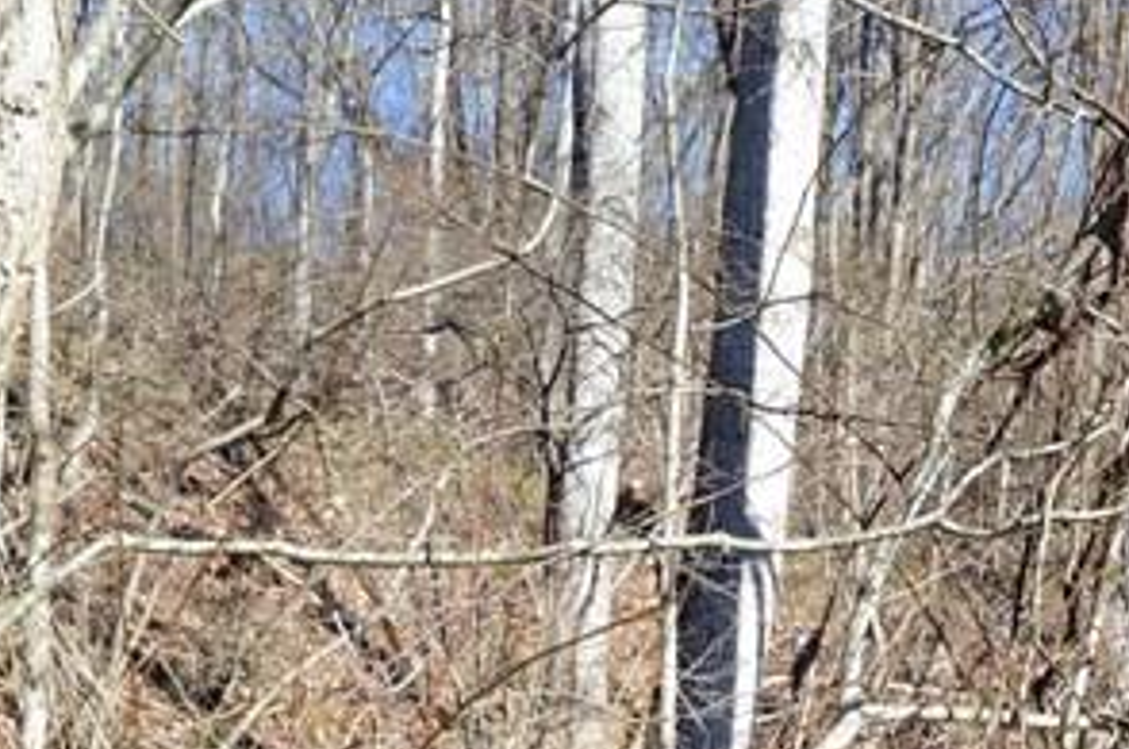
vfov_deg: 12.0
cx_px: 490
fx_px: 3475
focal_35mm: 111
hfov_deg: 18.4
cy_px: 968
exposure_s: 1/125
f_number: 5.6
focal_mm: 20
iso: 220
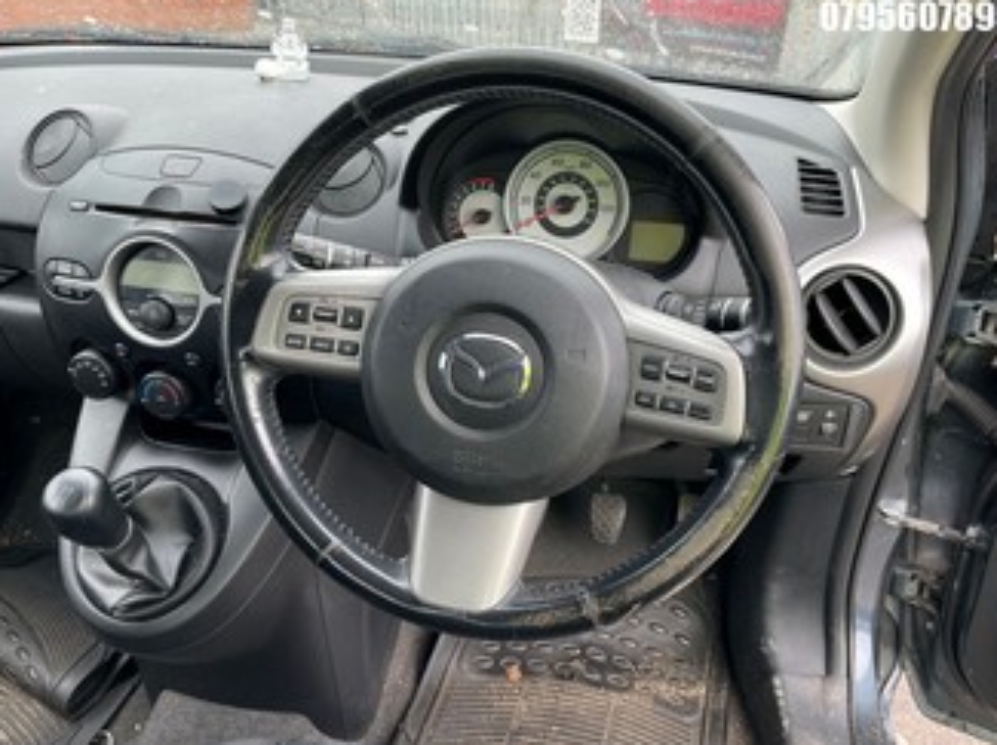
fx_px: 806
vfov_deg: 49.6
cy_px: 359
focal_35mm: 28
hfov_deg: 63.5
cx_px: 503
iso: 32
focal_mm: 4.2
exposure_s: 1/129
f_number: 1.6
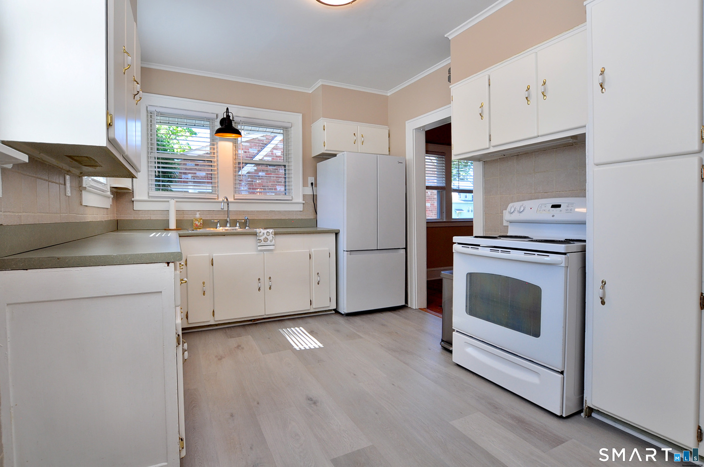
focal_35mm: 15
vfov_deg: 77.2
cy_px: 234
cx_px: 352
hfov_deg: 100.5
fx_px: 293
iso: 200
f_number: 5.6
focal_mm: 10
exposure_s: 1/30
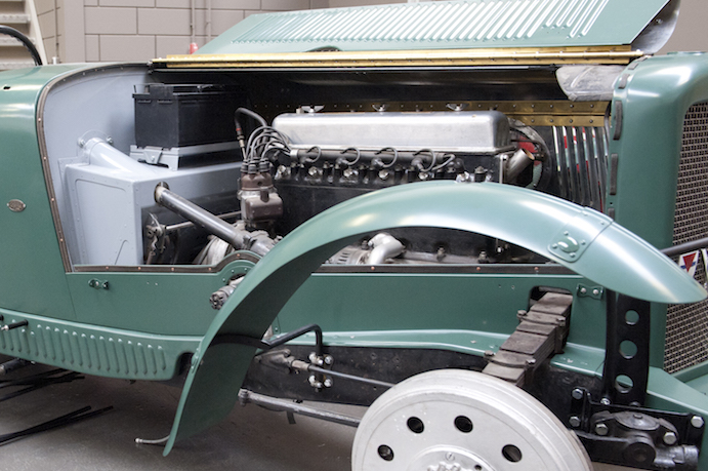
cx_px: 198
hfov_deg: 44.3
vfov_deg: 31.1
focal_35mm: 43
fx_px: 845
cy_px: 254
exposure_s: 1/60
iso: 3200
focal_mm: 29
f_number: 5
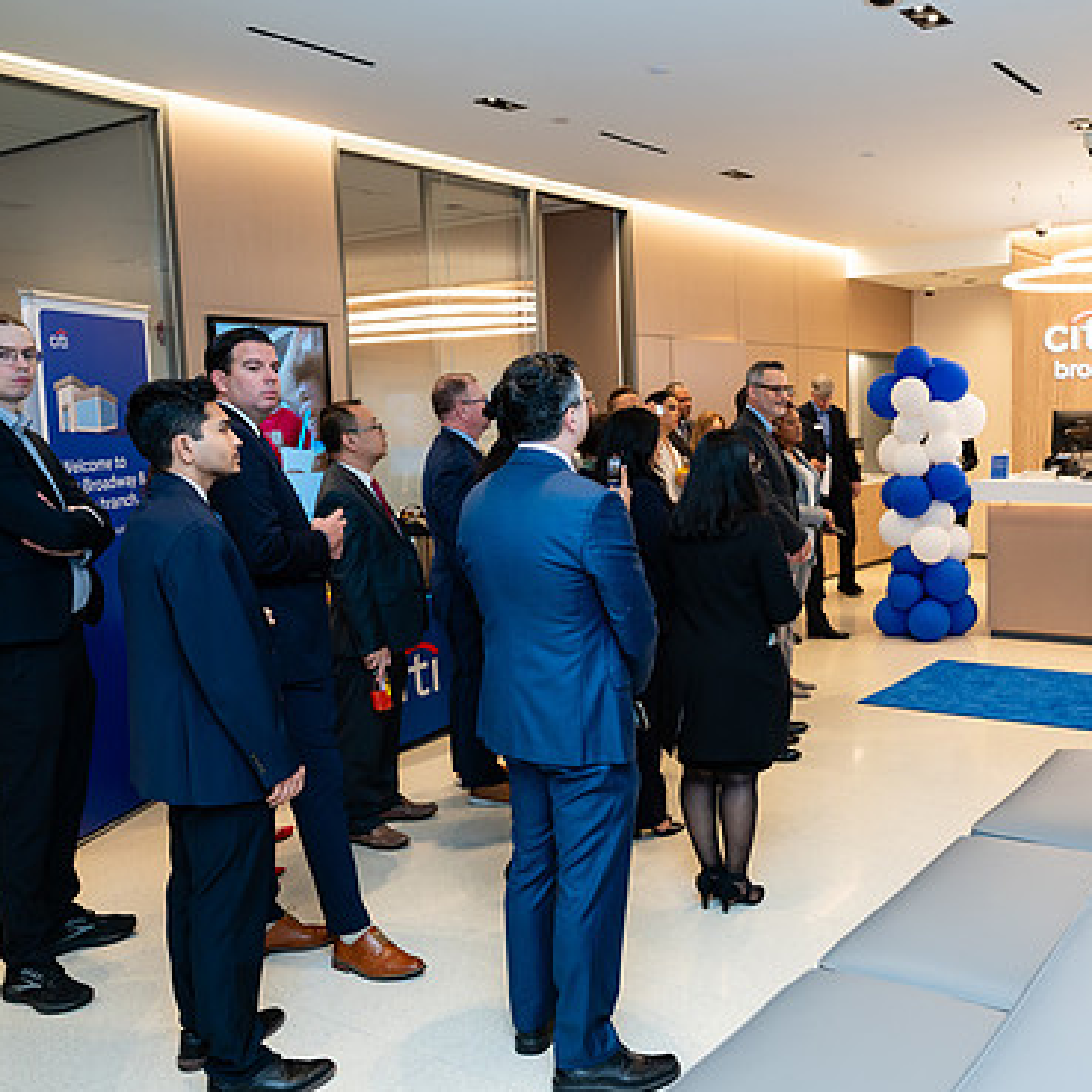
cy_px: 553
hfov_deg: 49.0
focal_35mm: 33
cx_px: 718
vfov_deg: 49.7
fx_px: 1178
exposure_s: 1/160
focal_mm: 24
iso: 400
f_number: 4
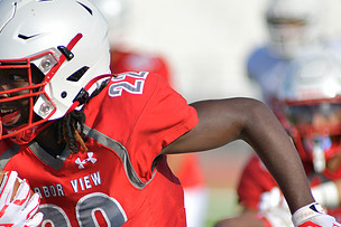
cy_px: 206
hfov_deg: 3.6
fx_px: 5430
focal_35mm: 573
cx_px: 109
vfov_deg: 2.4
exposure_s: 1/2000
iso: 125
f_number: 3.5
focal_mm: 300
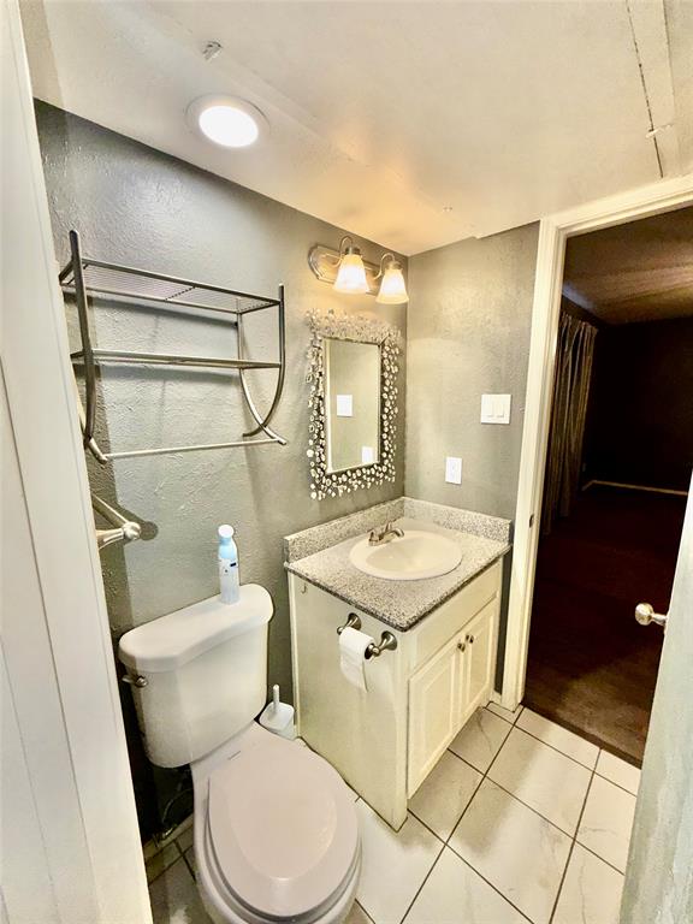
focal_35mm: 14
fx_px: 374
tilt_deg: -10.4
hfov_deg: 85.7
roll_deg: +0.4
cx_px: 346
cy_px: 462
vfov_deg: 102.1
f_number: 2.2
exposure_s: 1/120
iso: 50
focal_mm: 2.22
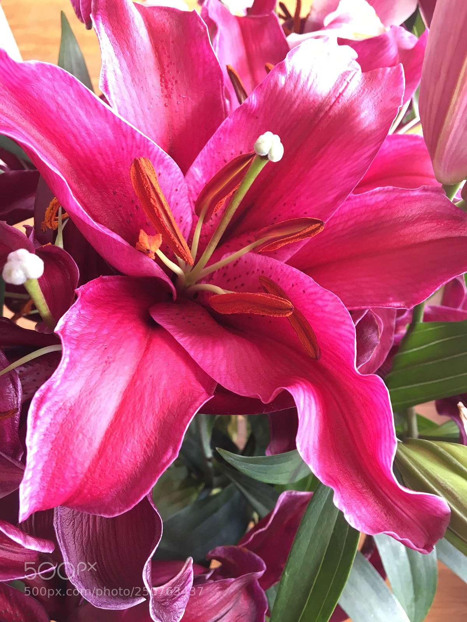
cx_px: 234
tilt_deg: -58.4
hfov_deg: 48.2
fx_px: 522
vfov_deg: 61.7
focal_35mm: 29
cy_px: 311
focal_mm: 4.15
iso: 50
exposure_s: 1/30
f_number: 2.2
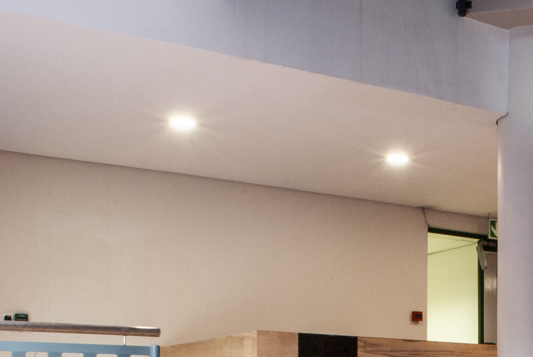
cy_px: 414
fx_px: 993
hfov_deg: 29.1
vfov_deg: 19.3
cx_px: 456
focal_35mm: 67
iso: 100
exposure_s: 1/1.25
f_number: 22
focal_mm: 18
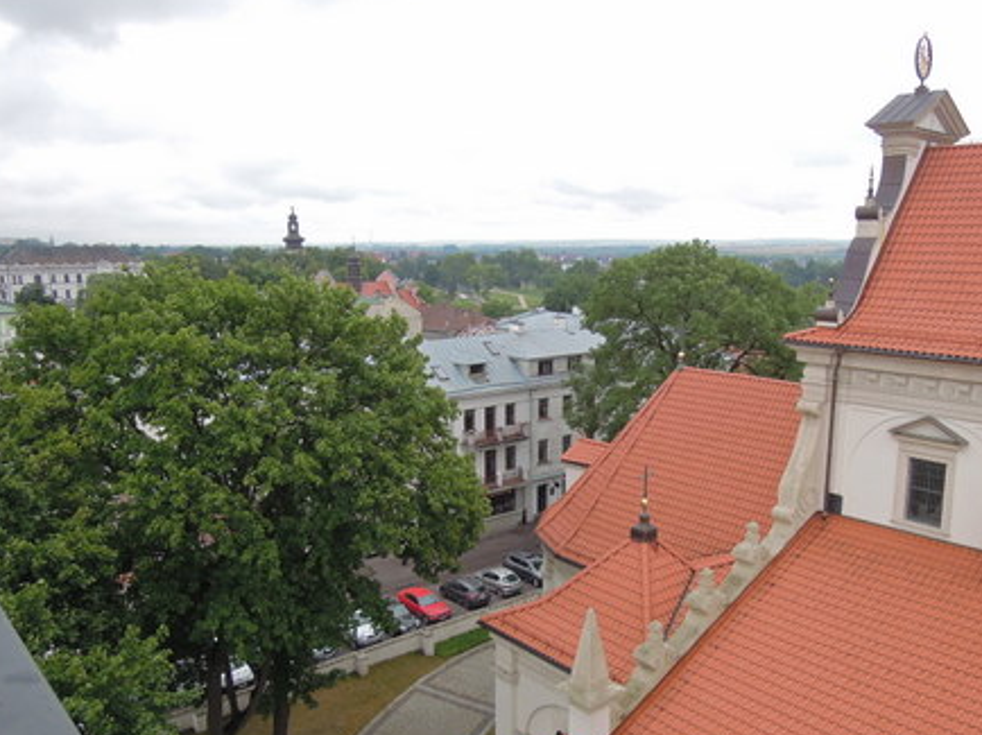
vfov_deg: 45.4
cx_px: 518
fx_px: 879
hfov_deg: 58.3
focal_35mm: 31
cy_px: 394
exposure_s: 1/640
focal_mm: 5
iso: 160
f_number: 2.8
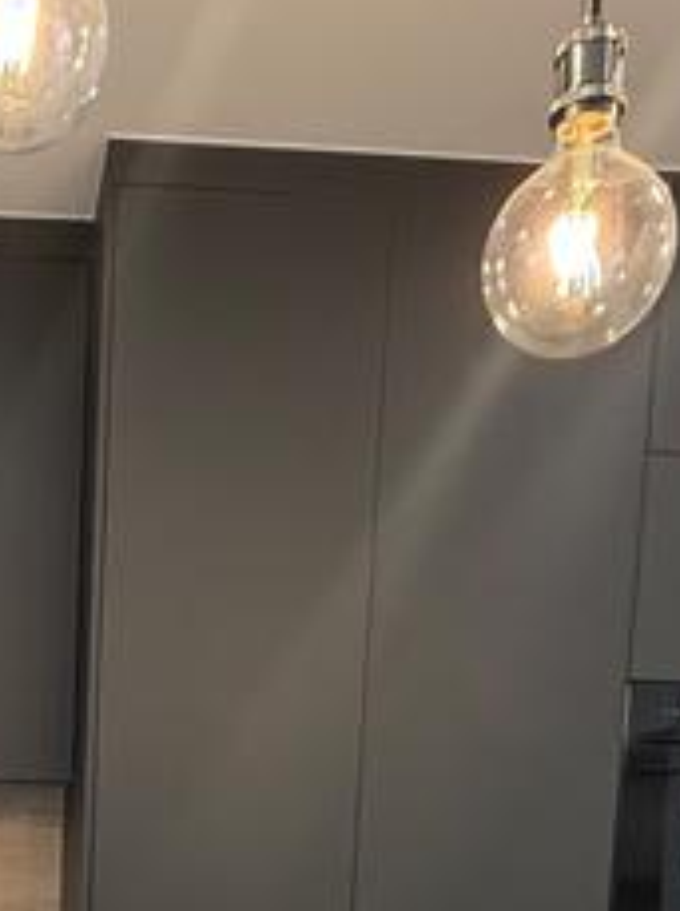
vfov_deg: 33.4
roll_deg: -0.4
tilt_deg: -5.6
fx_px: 1287
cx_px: 36
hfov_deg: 28.2
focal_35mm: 49
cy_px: 1026
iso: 250
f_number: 2.2
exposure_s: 1/100
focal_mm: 2.22
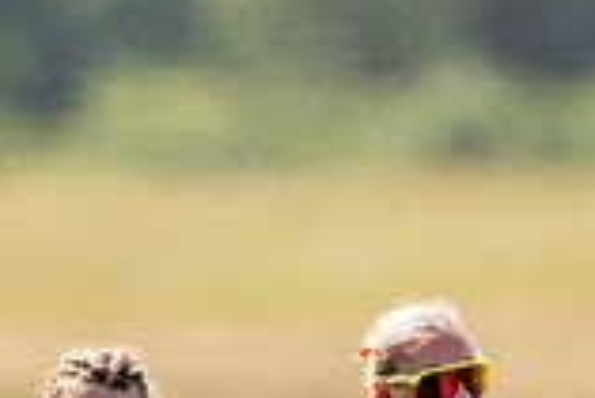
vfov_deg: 0.4
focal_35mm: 3324
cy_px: 534
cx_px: -239
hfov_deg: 0.6
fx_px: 54988
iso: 160
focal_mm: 600
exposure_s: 1/2500
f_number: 4
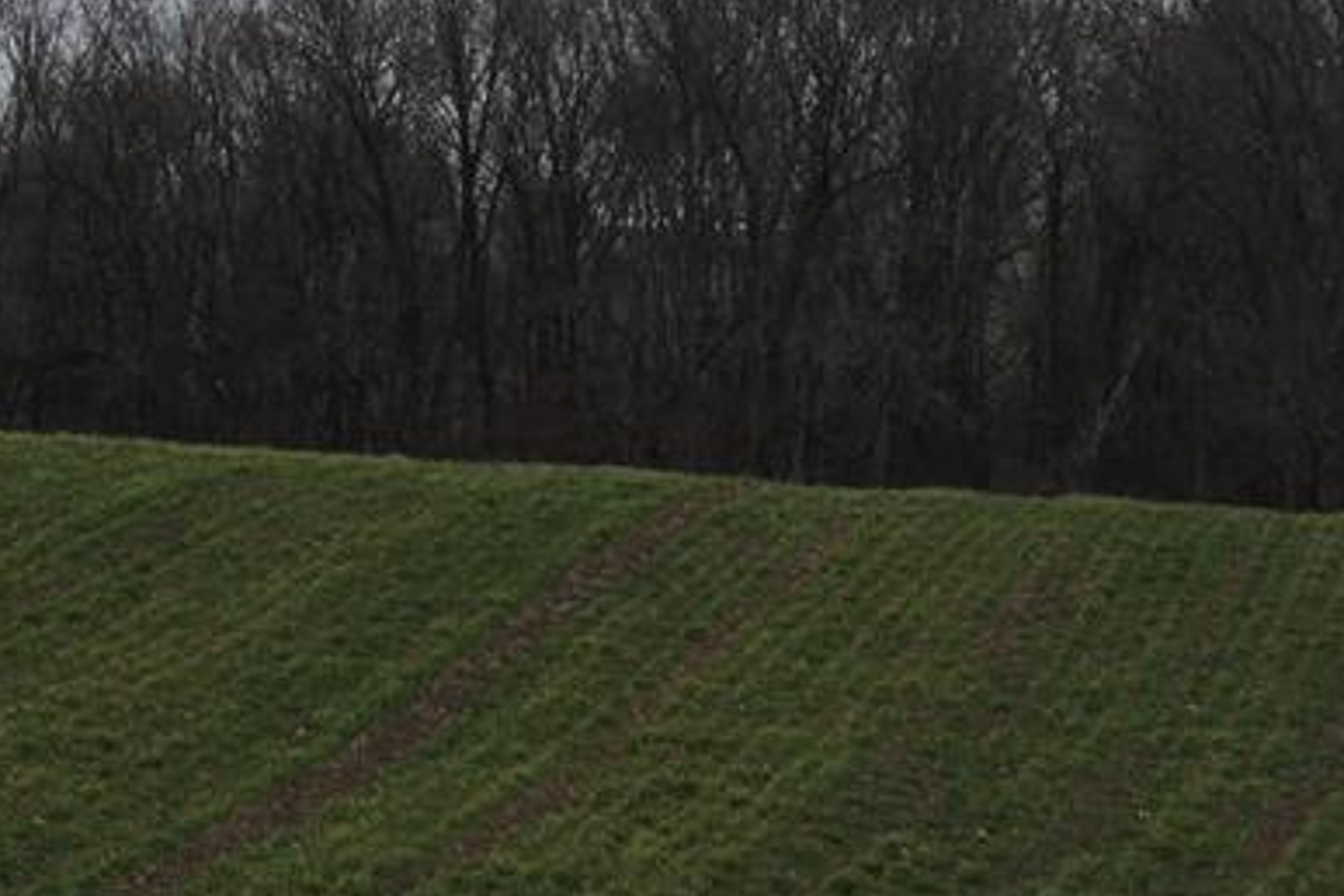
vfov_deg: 5.5
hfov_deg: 8.2
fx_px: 9258
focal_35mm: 248
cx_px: -94
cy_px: -292
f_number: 4.1
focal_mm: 16.1
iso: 100
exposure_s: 1/250
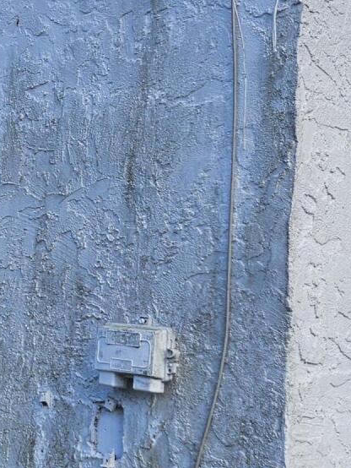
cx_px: -243
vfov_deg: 23.5
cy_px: 290
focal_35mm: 83
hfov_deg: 15.7
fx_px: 1121
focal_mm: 5.4
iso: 25
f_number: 1.8
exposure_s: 1/761
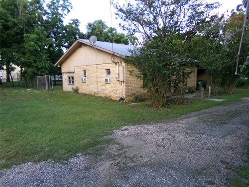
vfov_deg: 56.9
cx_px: 124
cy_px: 94
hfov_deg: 71.5
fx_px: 173
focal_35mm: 24
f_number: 3.7
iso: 100
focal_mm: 4.3
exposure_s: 1/85
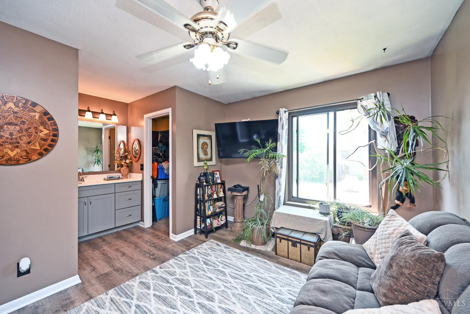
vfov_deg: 81.2
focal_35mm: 14
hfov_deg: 104.3
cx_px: 235
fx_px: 183
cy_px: 157
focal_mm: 14
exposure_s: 1/60
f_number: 4
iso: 360
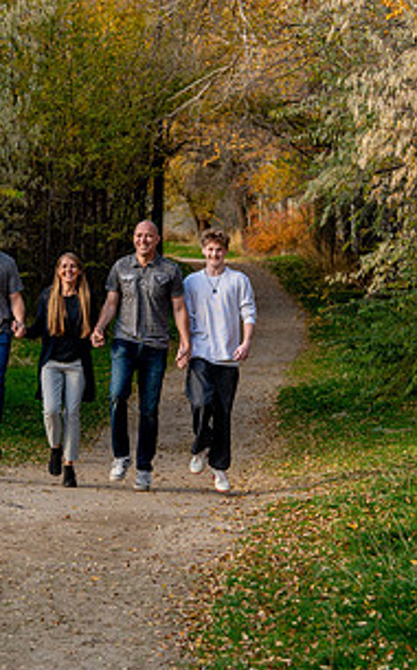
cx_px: 140
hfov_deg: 10.4
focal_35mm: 126
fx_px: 2297
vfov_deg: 16.6
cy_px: 261
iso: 400
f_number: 4.5
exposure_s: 1/400
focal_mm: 65
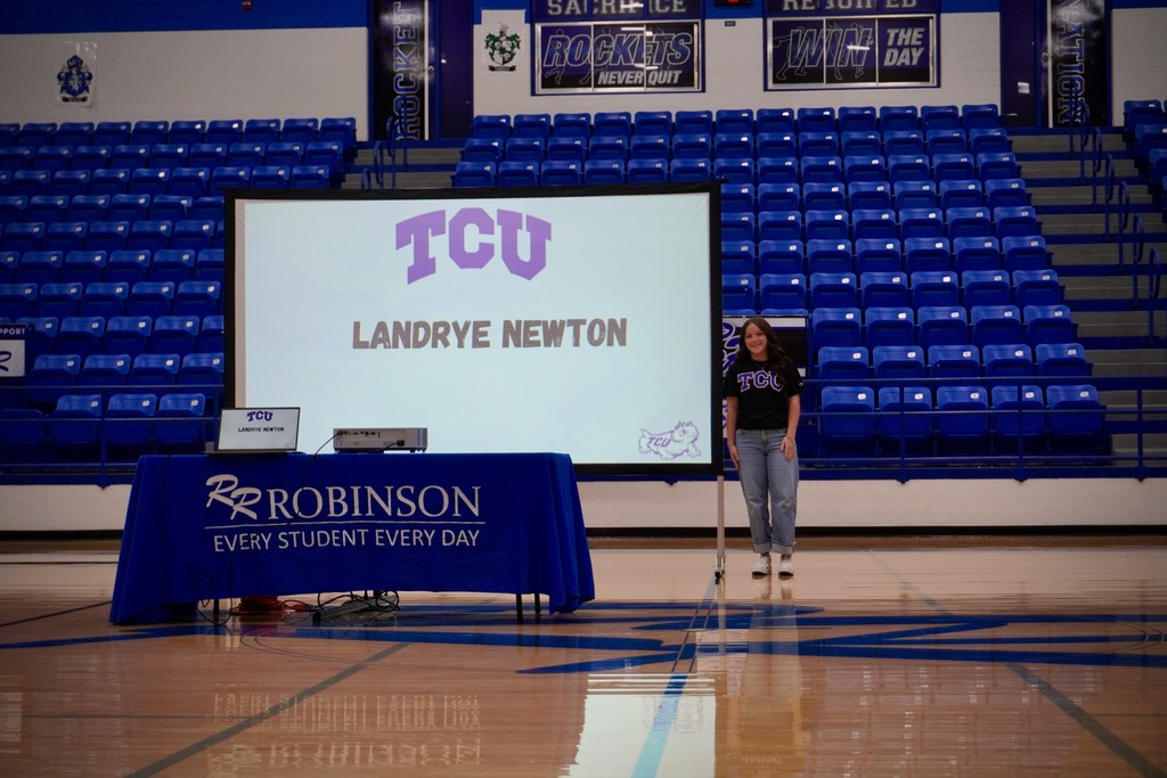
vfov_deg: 21.1
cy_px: 389
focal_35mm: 64
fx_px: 2091
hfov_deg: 31.2
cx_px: 584
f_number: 5.6
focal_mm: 43
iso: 1000
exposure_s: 1/160
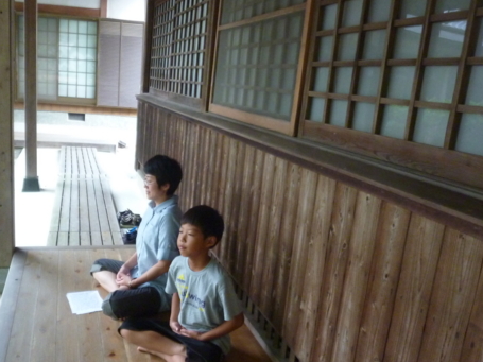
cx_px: 209
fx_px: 460
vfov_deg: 42.9
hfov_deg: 55.2
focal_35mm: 33
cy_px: 202
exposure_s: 1/30
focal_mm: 4.1
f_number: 3.3
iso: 400
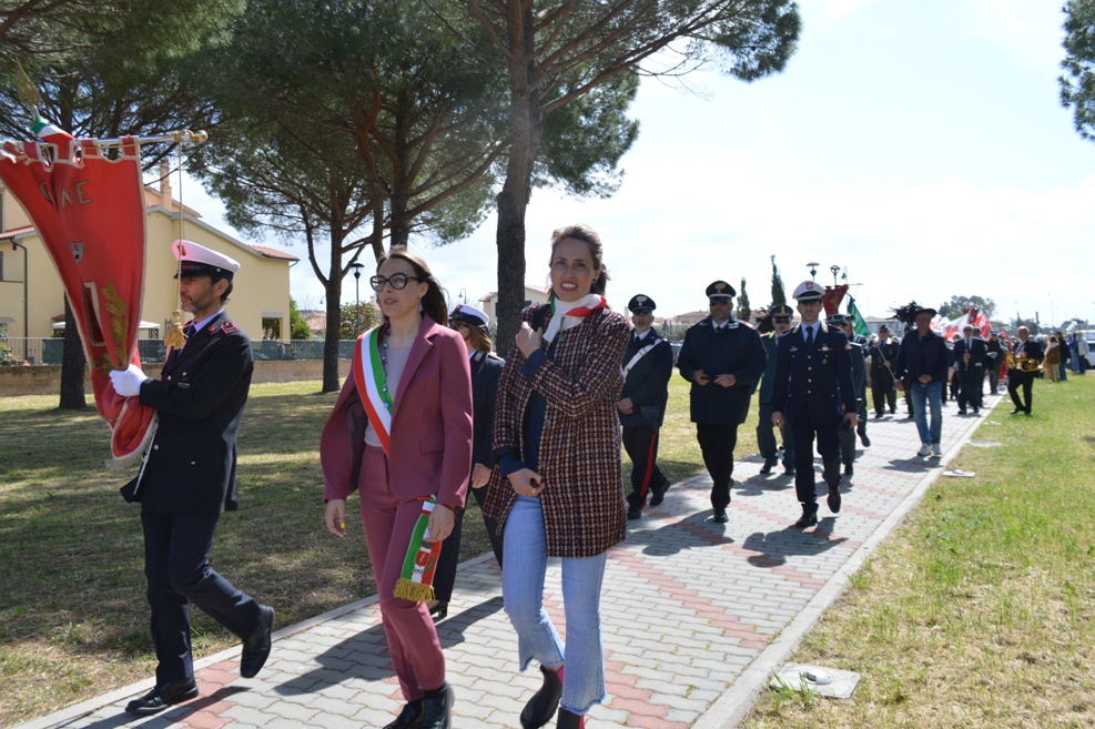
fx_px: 851
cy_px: 352
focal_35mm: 28
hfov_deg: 65.5
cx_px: 550
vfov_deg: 46.3
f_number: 7.1
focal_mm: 18
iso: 100
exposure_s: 1/200
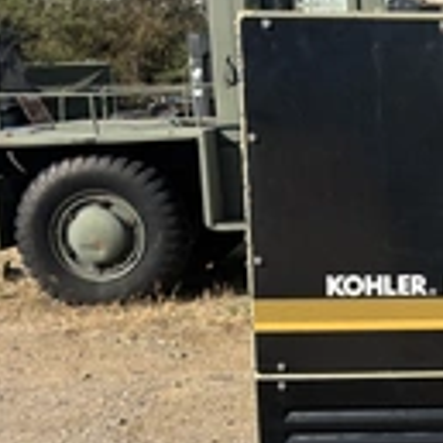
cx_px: 584
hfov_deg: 21.8
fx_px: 1028
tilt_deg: -9.3
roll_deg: +0.4
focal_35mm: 71
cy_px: 227
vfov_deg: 24.3
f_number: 1.6
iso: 50
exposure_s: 1/3534
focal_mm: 5.96
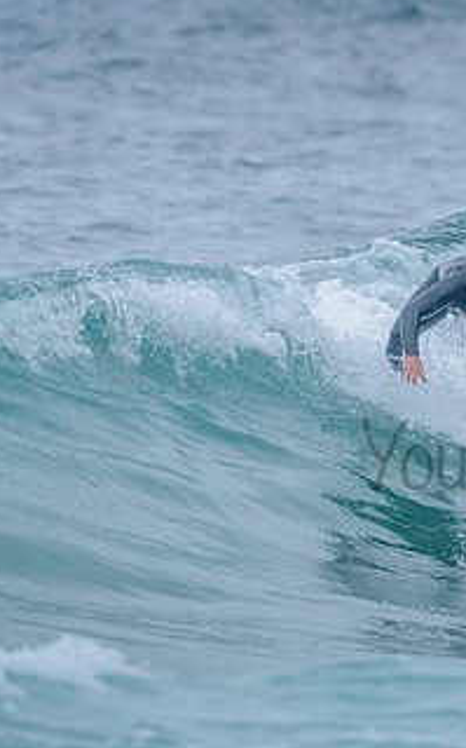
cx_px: 606
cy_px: 334
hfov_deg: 1.2
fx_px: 23135
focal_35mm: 1137
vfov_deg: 1.8
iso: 800
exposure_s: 1/1250
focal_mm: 500
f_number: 5.6
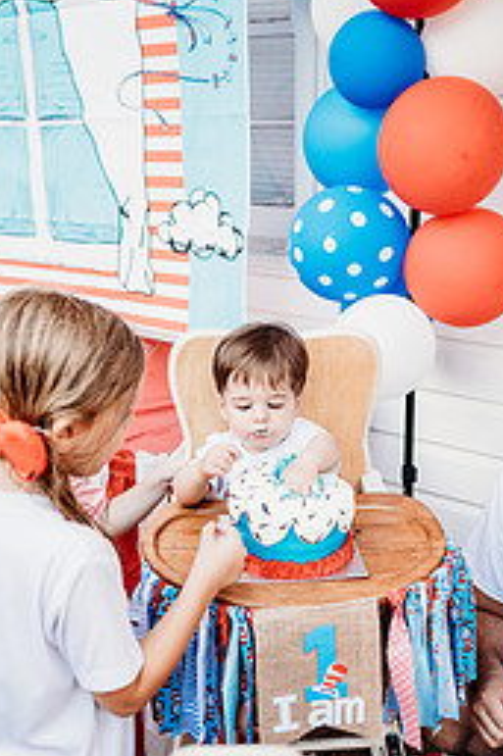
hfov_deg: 31.8
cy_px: 453
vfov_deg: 46.2
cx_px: 300
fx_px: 881
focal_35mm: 42
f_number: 2.5
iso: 400
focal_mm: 24
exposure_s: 1/200
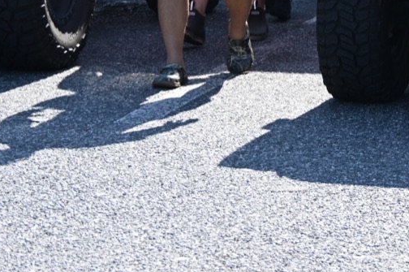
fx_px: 2236
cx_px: 561
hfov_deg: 10.2
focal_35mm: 197
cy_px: -53
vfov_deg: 6.9
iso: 200
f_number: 7.1
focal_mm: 62
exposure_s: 1/250
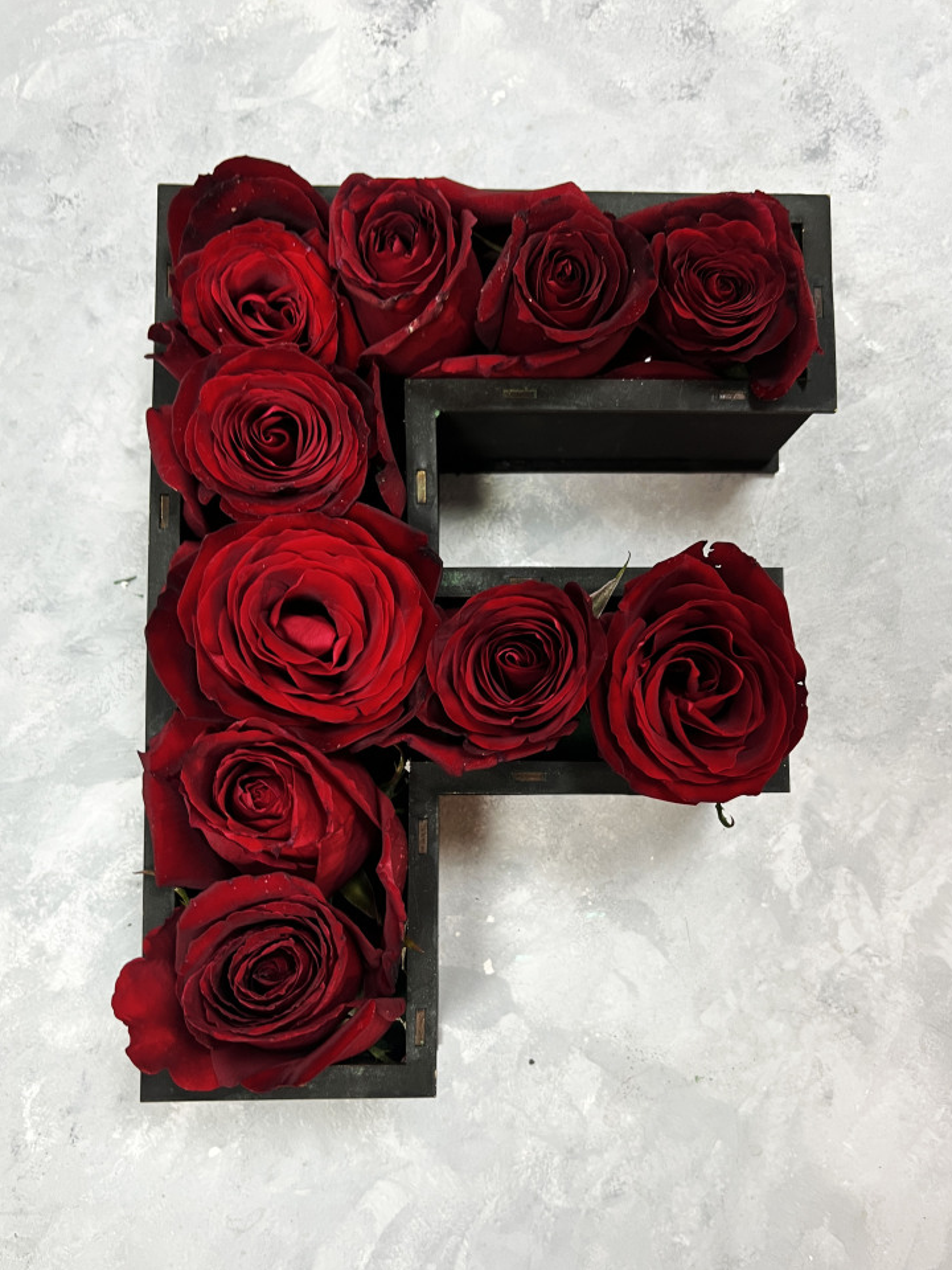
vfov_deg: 65.3
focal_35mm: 27
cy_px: 654
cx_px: 492
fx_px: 990
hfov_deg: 51.3
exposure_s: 1/50
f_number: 1.5
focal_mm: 5.7
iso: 100
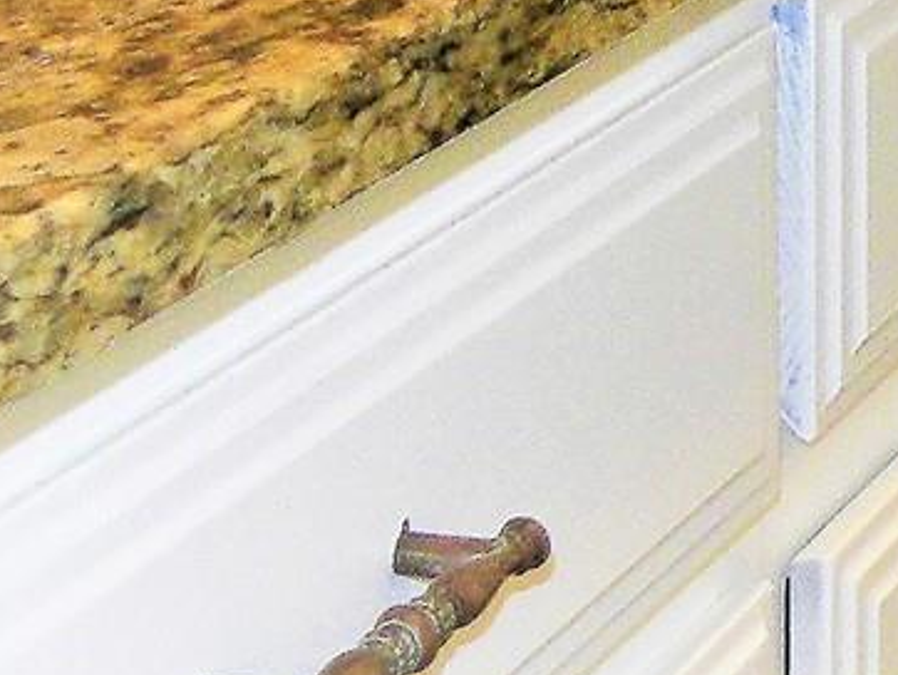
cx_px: 1722
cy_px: -881
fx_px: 3816
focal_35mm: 147
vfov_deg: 9.2
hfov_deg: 12.1
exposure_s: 1/67.3
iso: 156
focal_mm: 4.6
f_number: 2.8
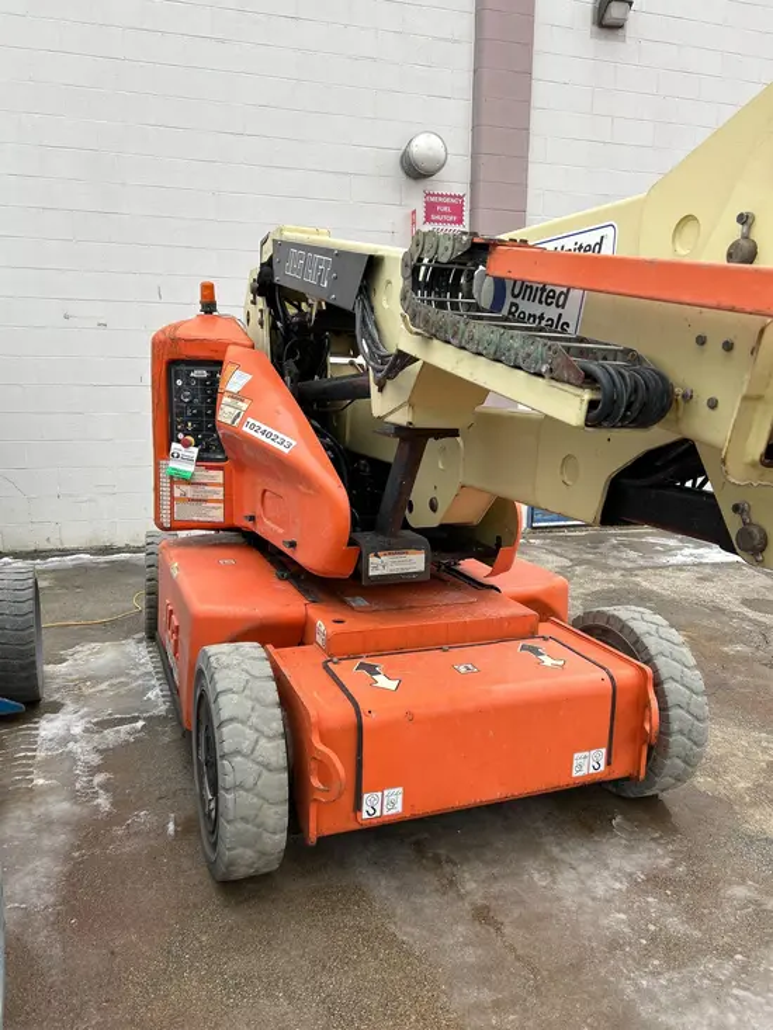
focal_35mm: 26
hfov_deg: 53.1
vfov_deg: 67.3
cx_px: 386
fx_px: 774
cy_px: 515
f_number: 1.5
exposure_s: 1/450
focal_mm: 5.7
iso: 50
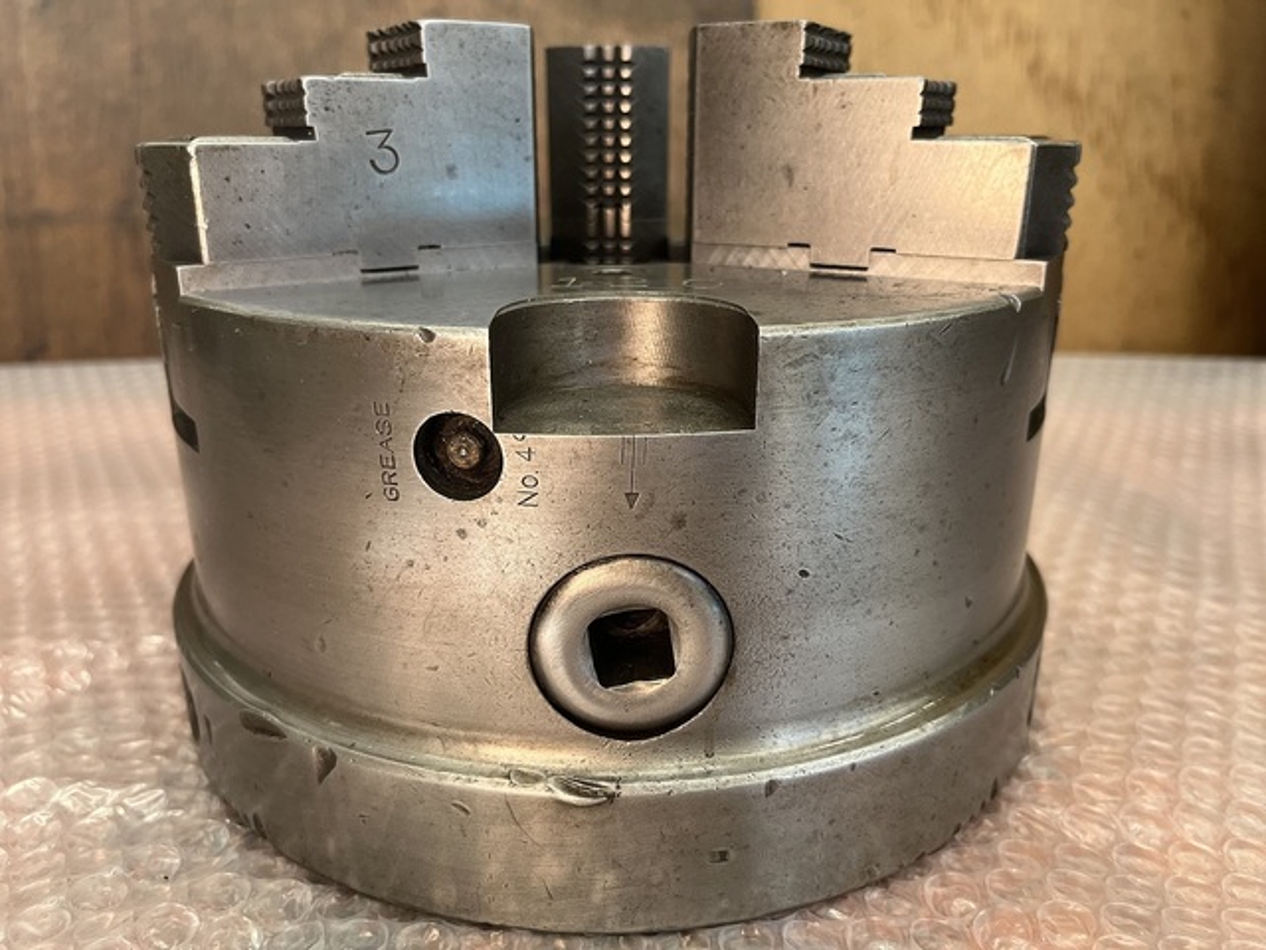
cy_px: 475
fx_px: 951
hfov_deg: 67.3
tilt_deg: -20.4
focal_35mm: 26
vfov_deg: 53.1
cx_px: 633
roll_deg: +0.4
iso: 125
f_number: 1.6
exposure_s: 1/106
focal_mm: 5.1
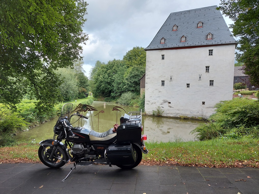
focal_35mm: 24
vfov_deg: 56.8
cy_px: 97
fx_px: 180
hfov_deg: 71.6
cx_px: 130
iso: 32
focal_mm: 5.23
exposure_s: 1/292
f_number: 1.8
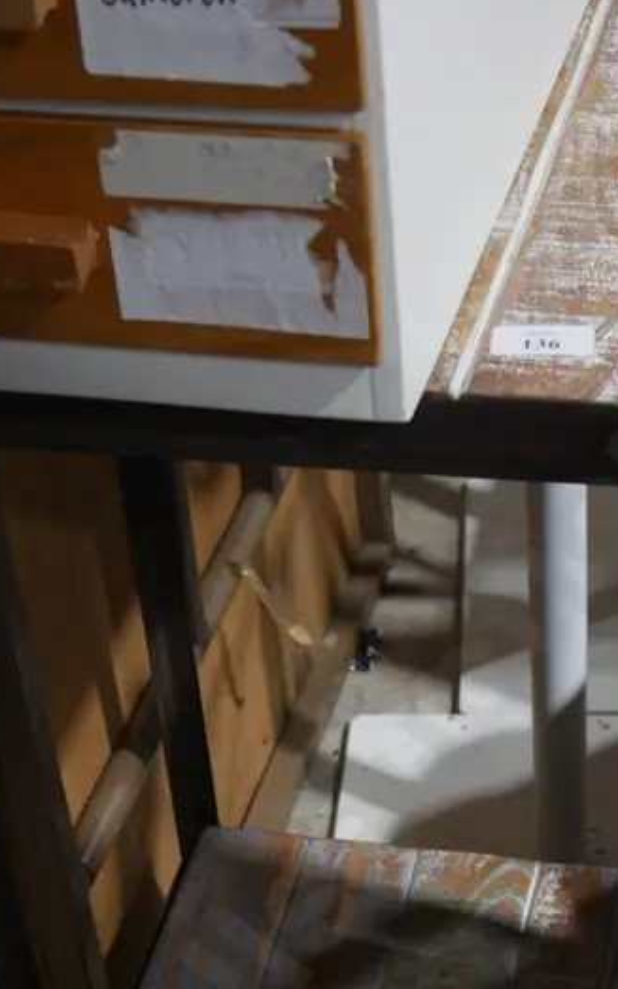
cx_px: 429
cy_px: 747
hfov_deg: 15.7
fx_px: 2236
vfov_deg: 24.6
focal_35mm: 83
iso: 800
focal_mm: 20
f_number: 4.5
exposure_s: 1/60
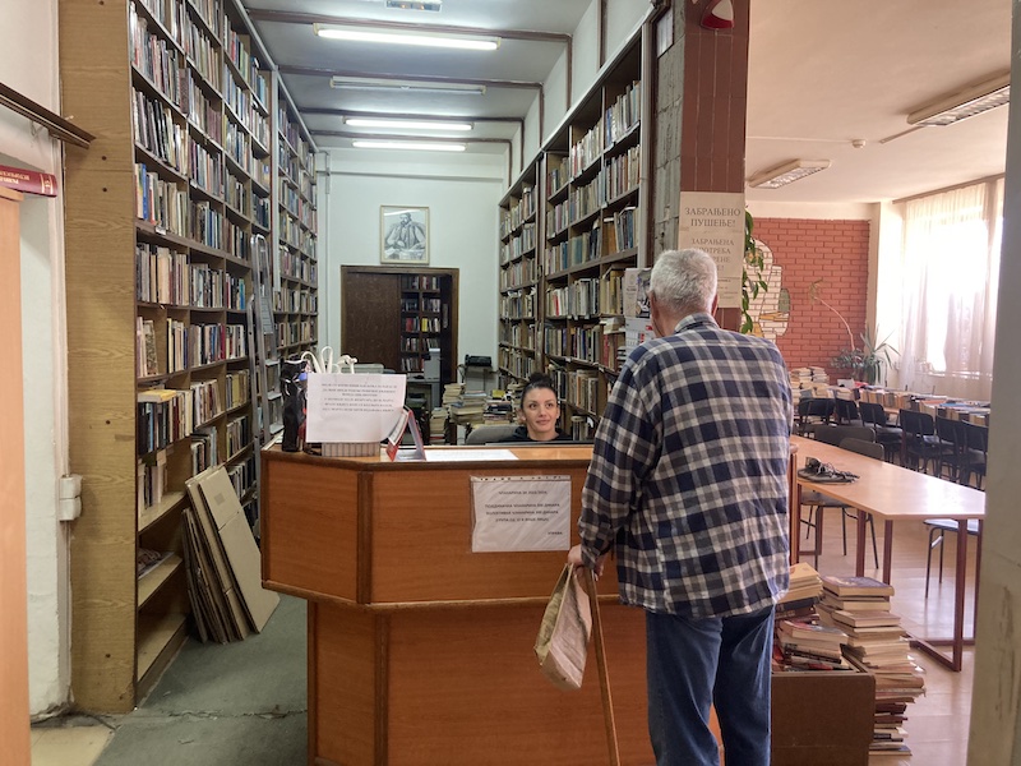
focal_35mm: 28
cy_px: 383
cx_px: 510
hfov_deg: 63.4
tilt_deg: -3.6
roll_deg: -1.9
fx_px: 826
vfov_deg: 49.7
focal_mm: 3.99
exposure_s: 1/50
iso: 160
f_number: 1.8
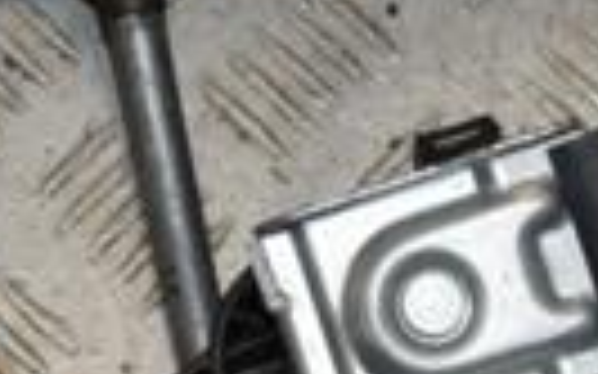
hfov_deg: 11.7
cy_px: 338
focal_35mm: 179
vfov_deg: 7.3
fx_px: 2916
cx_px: 279
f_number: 10
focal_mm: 26
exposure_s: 1/200
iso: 800
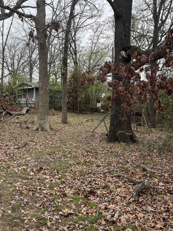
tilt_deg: +4.1
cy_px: 96
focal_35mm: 32
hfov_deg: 44.1
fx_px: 213
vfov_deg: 56.5
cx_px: 80
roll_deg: -1.6
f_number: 1.6
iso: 50
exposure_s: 1/350
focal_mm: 5.1
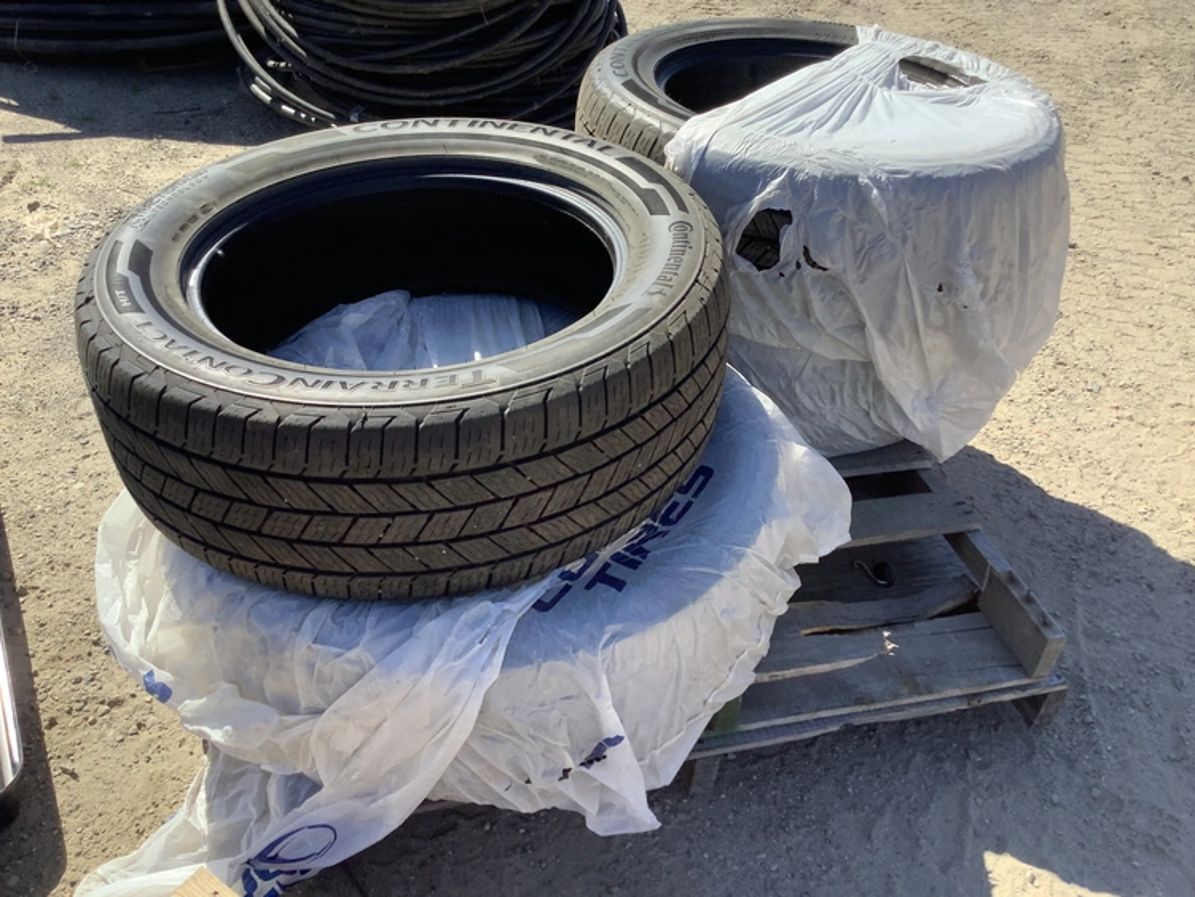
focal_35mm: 31
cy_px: 448
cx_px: 598
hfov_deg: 58.3
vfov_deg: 45.5
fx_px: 1071
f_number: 2.4
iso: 25
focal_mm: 3.3
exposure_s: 1/586
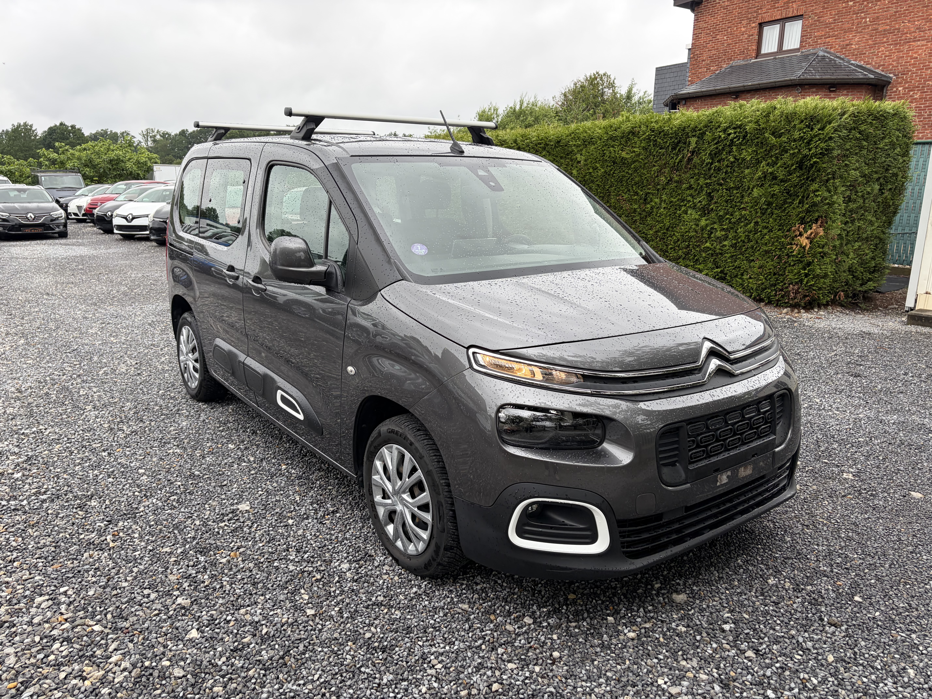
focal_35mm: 26
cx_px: 466
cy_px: 350
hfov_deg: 67.3
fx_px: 700
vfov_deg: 53.1
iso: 50
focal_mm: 5.96
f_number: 1.6
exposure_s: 1/557
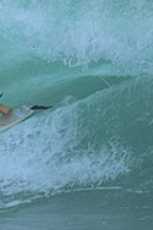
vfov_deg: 0.7
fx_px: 18601
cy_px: 76
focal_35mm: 2918
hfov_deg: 0.5
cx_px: -211
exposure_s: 1/2500
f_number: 6.3
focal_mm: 800
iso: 1100
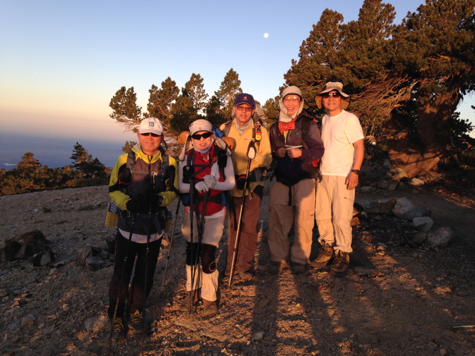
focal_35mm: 33
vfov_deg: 42.9
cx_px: 238
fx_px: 453
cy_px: 178
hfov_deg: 55.4
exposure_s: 1/343
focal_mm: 4.12
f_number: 2.4
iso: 50
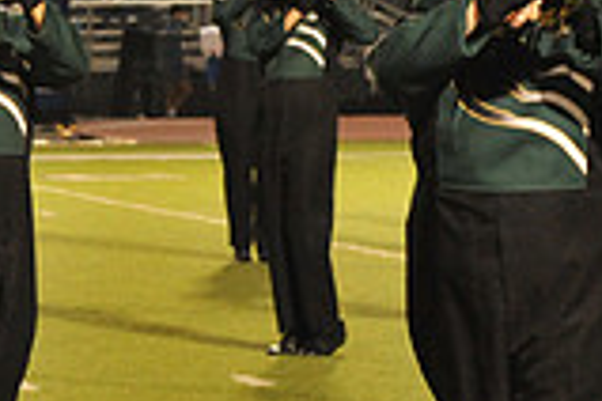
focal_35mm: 292
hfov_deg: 6.9
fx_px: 4883
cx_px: -432
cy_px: 276
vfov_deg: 4.7
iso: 5000
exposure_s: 1/200
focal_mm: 80
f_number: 5.6
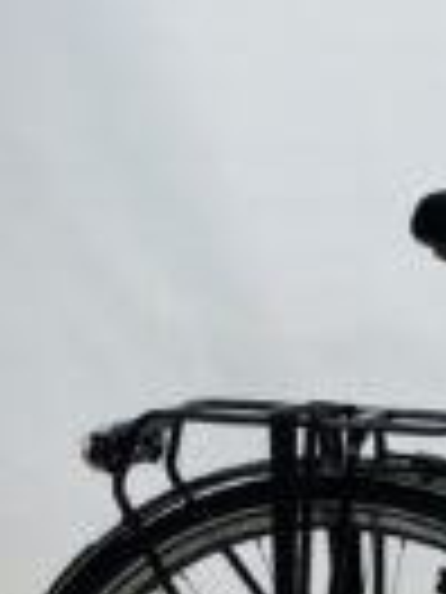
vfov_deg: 21.6
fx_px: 1529
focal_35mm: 89
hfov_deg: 13.7
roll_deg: -0.5
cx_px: 937
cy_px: 526
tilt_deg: -7.7
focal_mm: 4.25
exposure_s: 1/100
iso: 50
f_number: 1.8
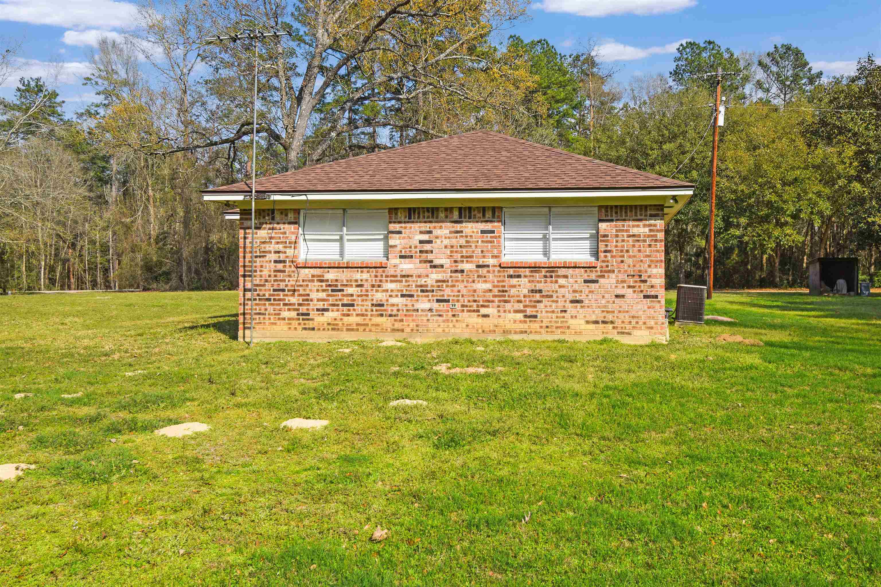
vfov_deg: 43.6
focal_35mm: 30
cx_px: 440
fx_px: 734
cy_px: 294
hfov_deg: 61.9
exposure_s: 1/200
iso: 100
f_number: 11
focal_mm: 20
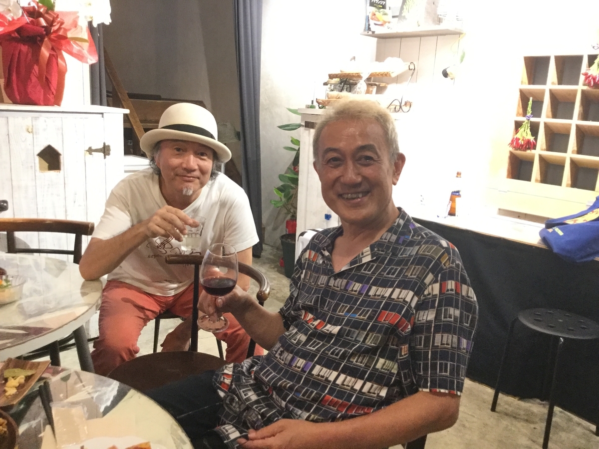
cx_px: 300
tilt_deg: -14.9
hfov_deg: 58.4
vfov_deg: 45.4
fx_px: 536
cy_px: 224
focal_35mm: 31
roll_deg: -4.5
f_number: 2.4
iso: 200
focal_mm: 3.3
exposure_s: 1/30
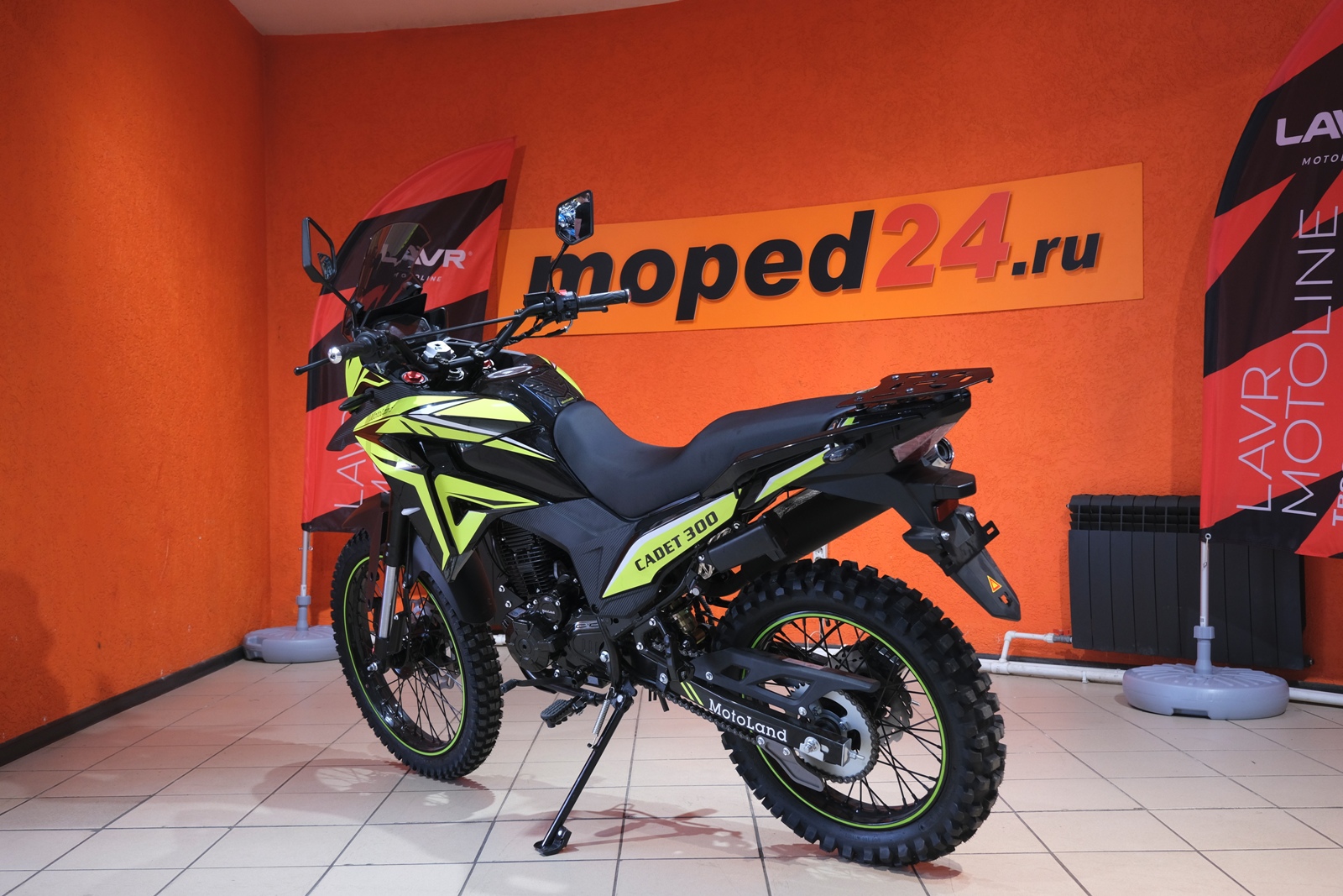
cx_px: 672
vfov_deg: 40.0
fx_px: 1231
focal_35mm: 33
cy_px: 448
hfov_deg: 57.2
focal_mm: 22.3
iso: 800
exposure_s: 1/60
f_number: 4
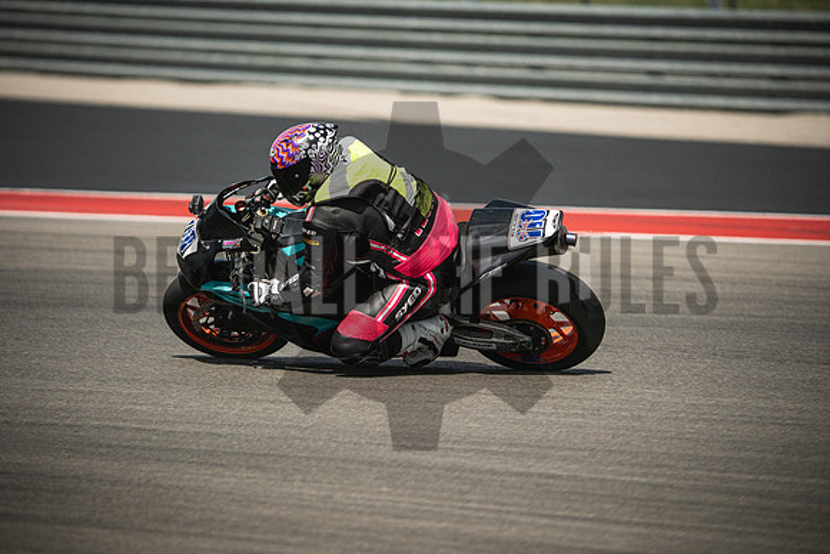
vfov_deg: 4.6
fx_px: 6918
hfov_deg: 6.9
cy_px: 277
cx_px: 415
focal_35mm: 300
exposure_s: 1/1600
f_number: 2
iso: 1250
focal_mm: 200
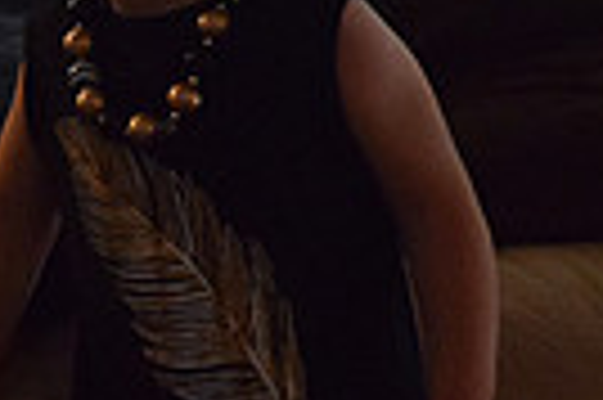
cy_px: 178
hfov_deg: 5.8
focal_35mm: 358
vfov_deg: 3.8
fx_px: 5992
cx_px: 176
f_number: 5.6
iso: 4000
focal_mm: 55
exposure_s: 1/60
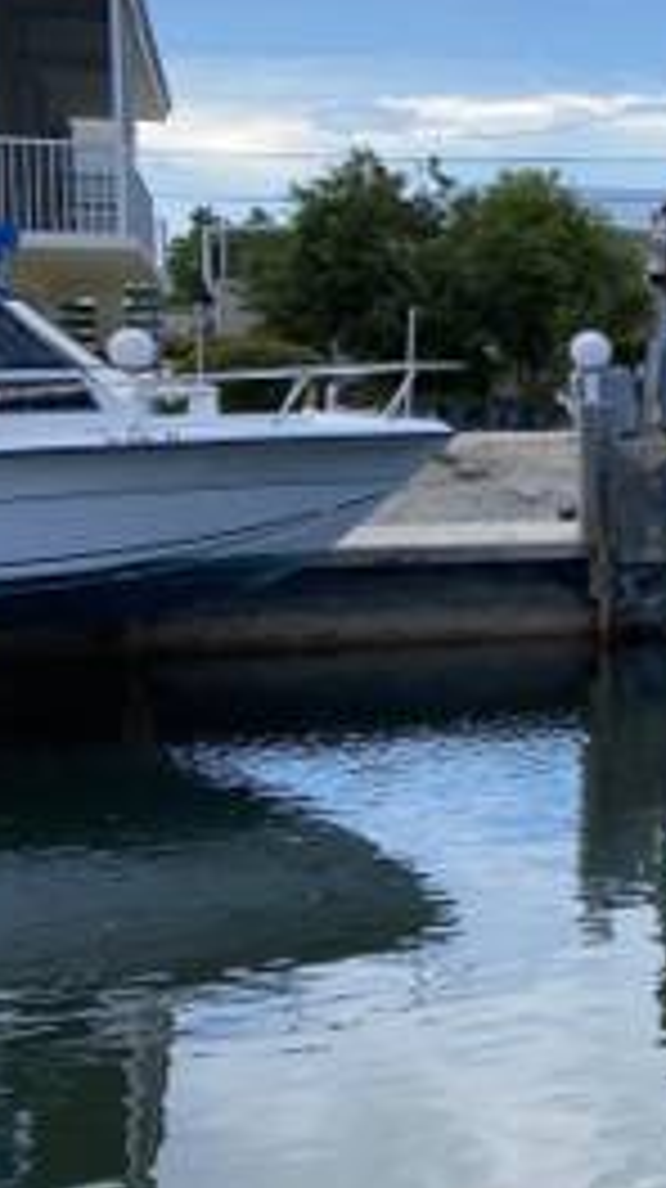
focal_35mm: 74
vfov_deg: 28.5
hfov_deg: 13.6
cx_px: 1382
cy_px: 452
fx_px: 2329
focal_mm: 3.99
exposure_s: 1/1845
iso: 20
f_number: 1.8
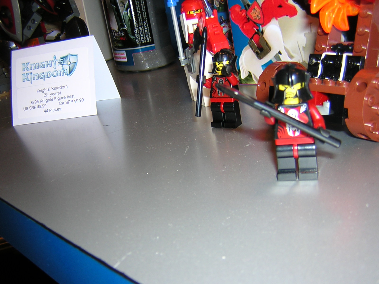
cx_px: 190
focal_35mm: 36
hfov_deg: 51.4
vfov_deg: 39.7
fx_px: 394
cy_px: 142
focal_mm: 4.7
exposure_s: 1/60.1
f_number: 2.6
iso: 100
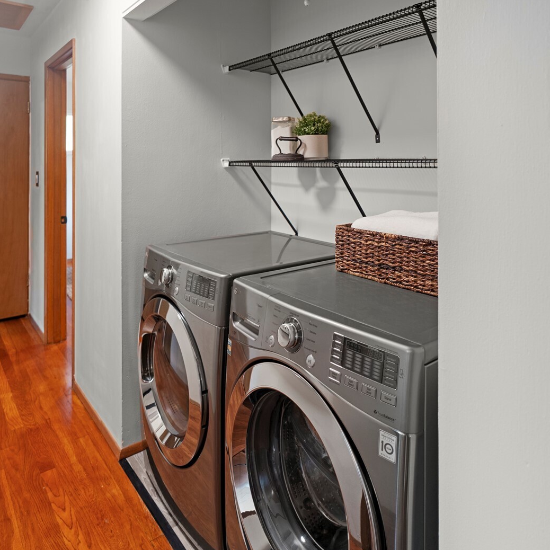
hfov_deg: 62.7
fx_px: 449
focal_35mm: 25
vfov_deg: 62.8
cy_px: 297
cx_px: 313
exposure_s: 1/5
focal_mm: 18
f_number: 2.8
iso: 640
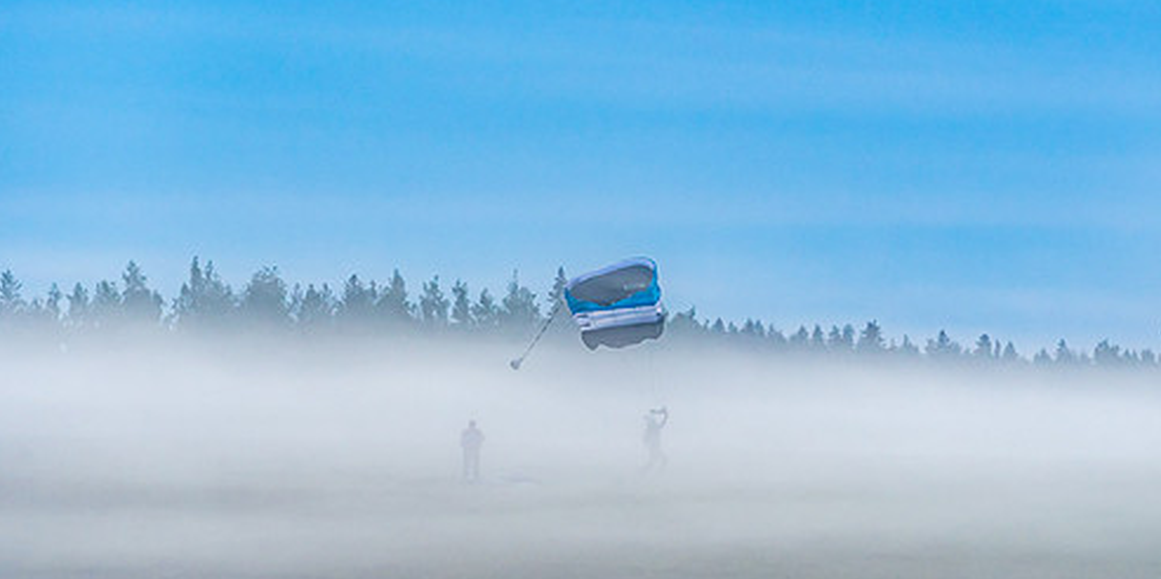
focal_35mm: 253
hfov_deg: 8.7
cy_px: 252
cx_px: 678
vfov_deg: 4.4
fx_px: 7587
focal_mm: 200
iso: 1000
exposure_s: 1/250
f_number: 5
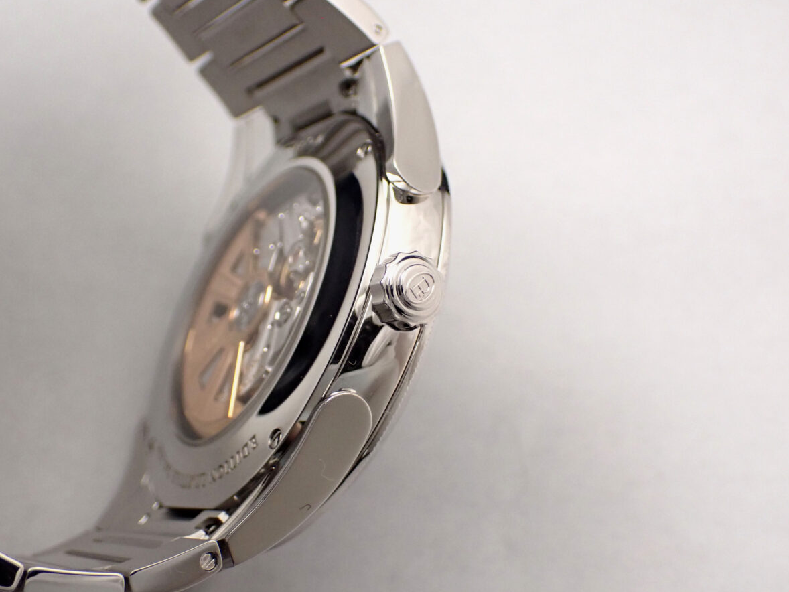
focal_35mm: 55
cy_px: 295
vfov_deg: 26.6
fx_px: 1254
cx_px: 391
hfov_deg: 34.9
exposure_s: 1/80
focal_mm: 9.65
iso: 800
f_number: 3.3
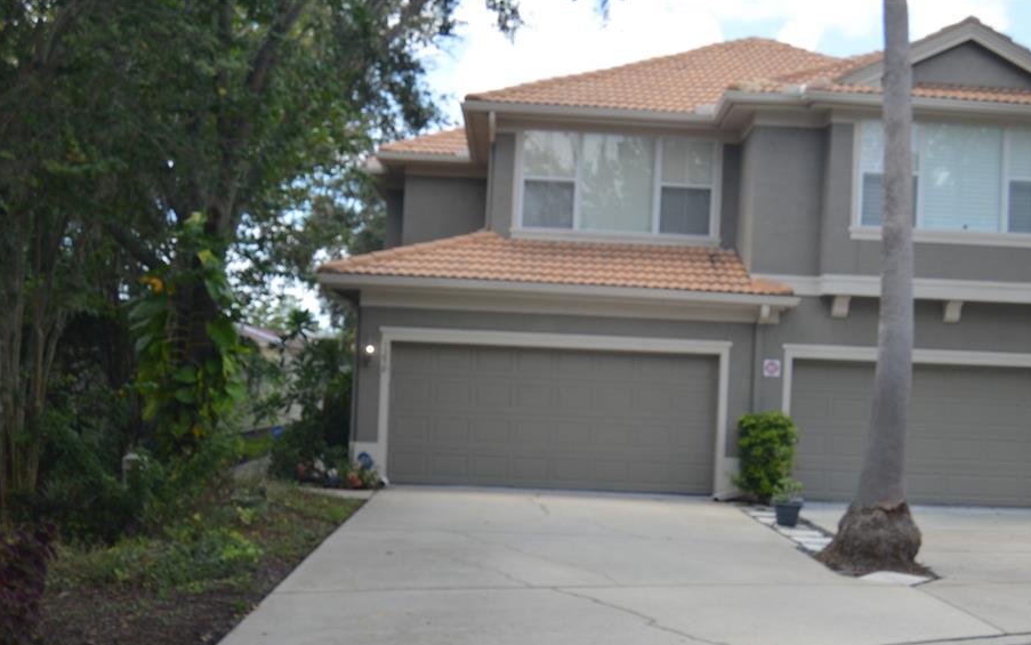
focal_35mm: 45
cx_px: 559
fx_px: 1265
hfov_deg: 44.3
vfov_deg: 28.6
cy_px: 384
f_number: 6.3
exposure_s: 1/160
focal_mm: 26
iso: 100
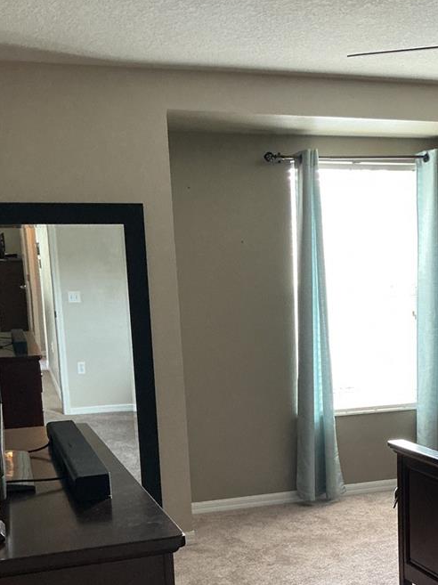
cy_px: 436
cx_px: 328
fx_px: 895
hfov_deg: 27.1
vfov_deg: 35.4
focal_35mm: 53
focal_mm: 3
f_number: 1.8
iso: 200
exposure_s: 1/50
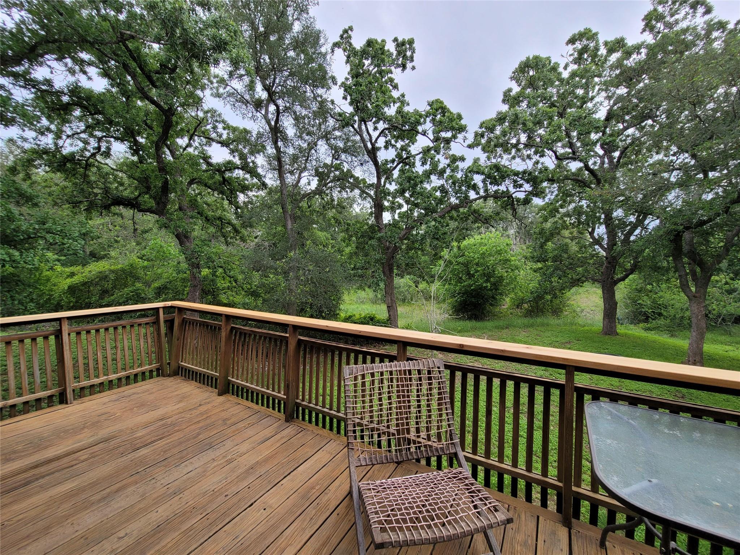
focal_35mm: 13
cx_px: 370
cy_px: 278
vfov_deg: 89.9
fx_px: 278
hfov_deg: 106.2
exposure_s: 1/395
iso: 64
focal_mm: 2.2
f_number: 2.2
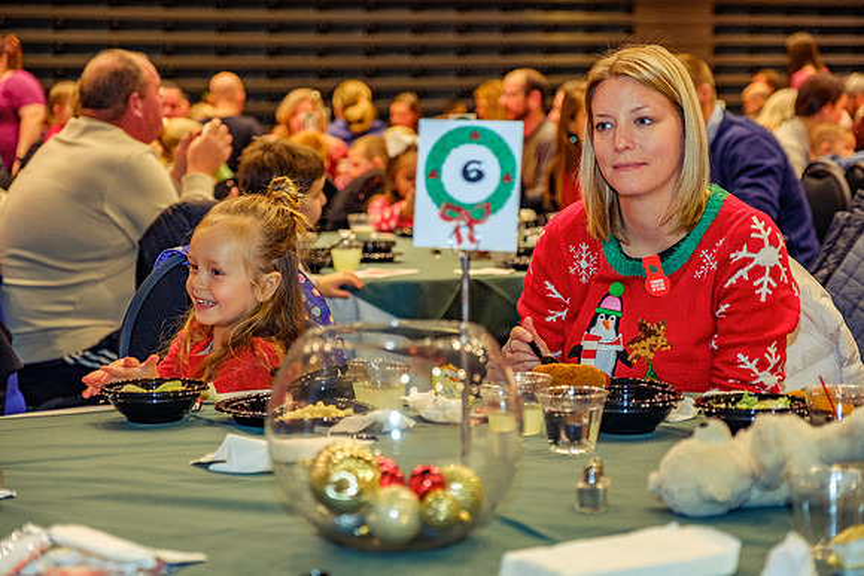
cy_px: 288
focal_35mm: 83
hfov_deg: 24.5
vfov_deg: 16.5
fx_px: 1992
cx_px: 432
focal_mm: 55
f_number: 2.8
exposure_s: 1/125
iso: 1600
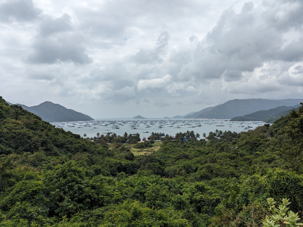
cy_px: 114
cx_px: 152
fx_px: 236
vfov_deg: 51.4
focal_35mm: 27
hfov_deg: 65.3
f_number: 1.73
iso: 91
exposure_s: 1/7812
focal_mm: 4.38
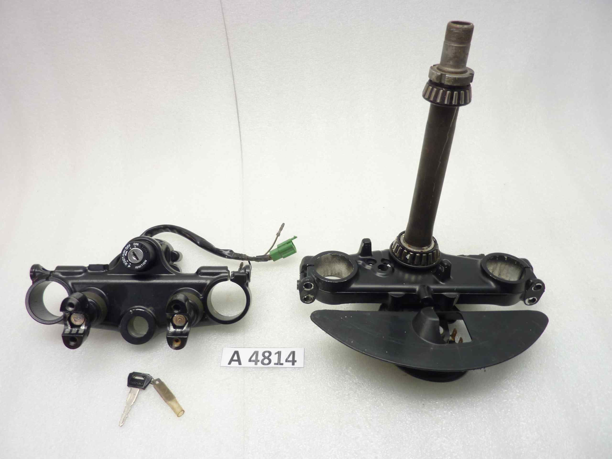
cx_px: 306
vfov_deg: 54.9
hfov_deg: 69.4
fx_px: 442
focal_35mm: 25
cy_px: 230
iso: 80
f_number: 3.3
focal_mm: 4.1
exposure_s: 1/13
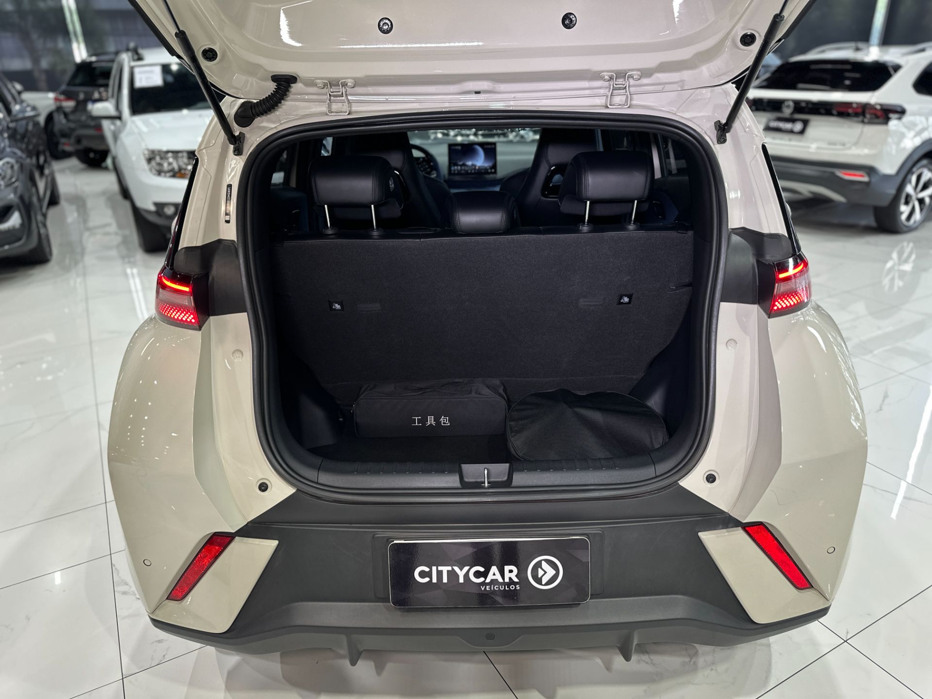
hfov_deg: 71.6
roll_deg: +1.3
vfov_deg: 56.8
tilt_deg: -24.2
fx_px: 646
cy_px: 350
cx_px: 466
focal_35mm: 24
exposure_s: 1/60
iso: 125
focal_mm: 6.86
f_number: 1.78
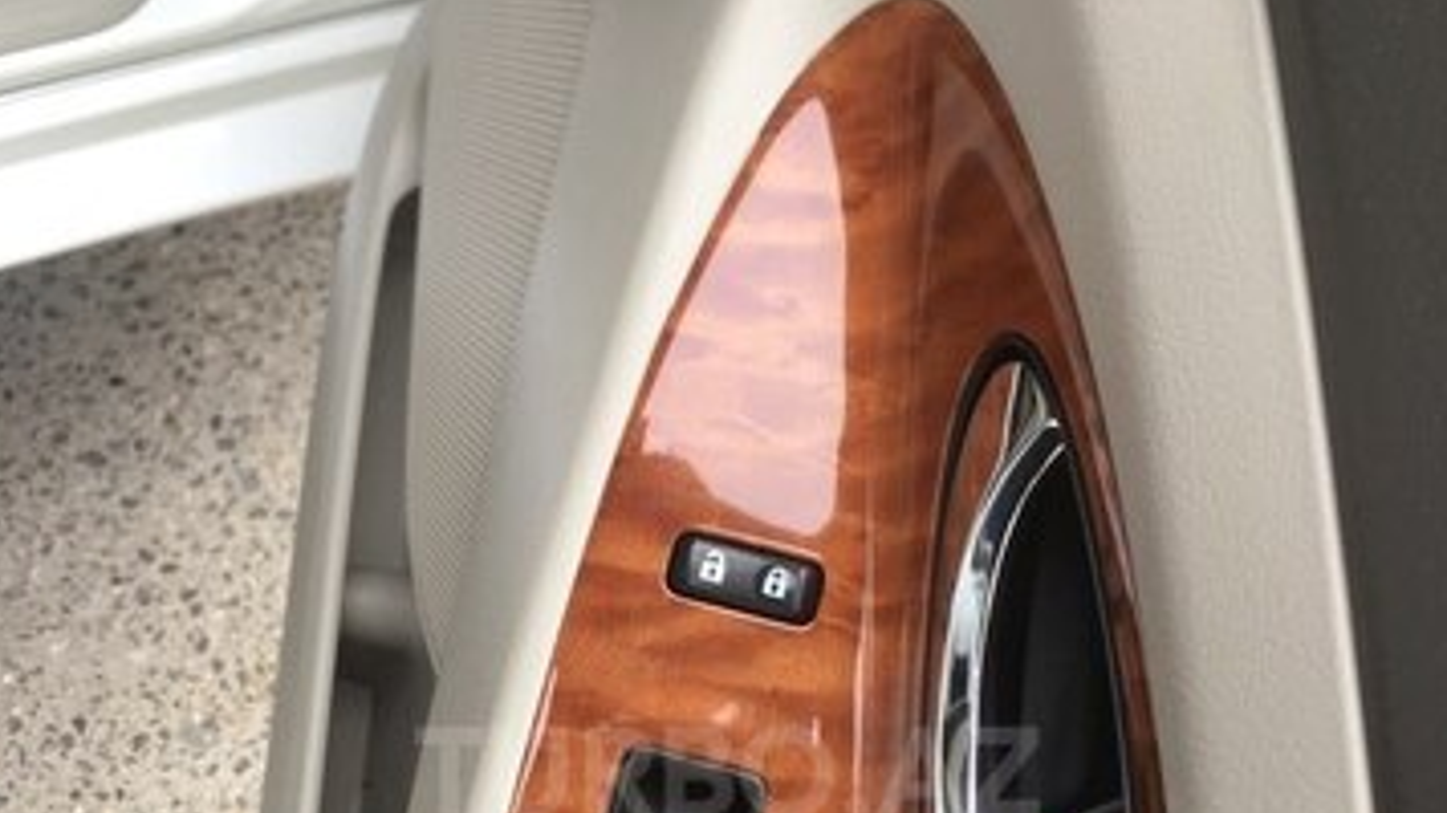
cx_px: 728
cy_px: 772
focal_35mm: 44
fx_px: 1688
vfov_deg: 26.0
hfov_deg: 46.4
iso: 40
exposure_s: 1/100
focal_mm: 4.15
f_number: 2.2
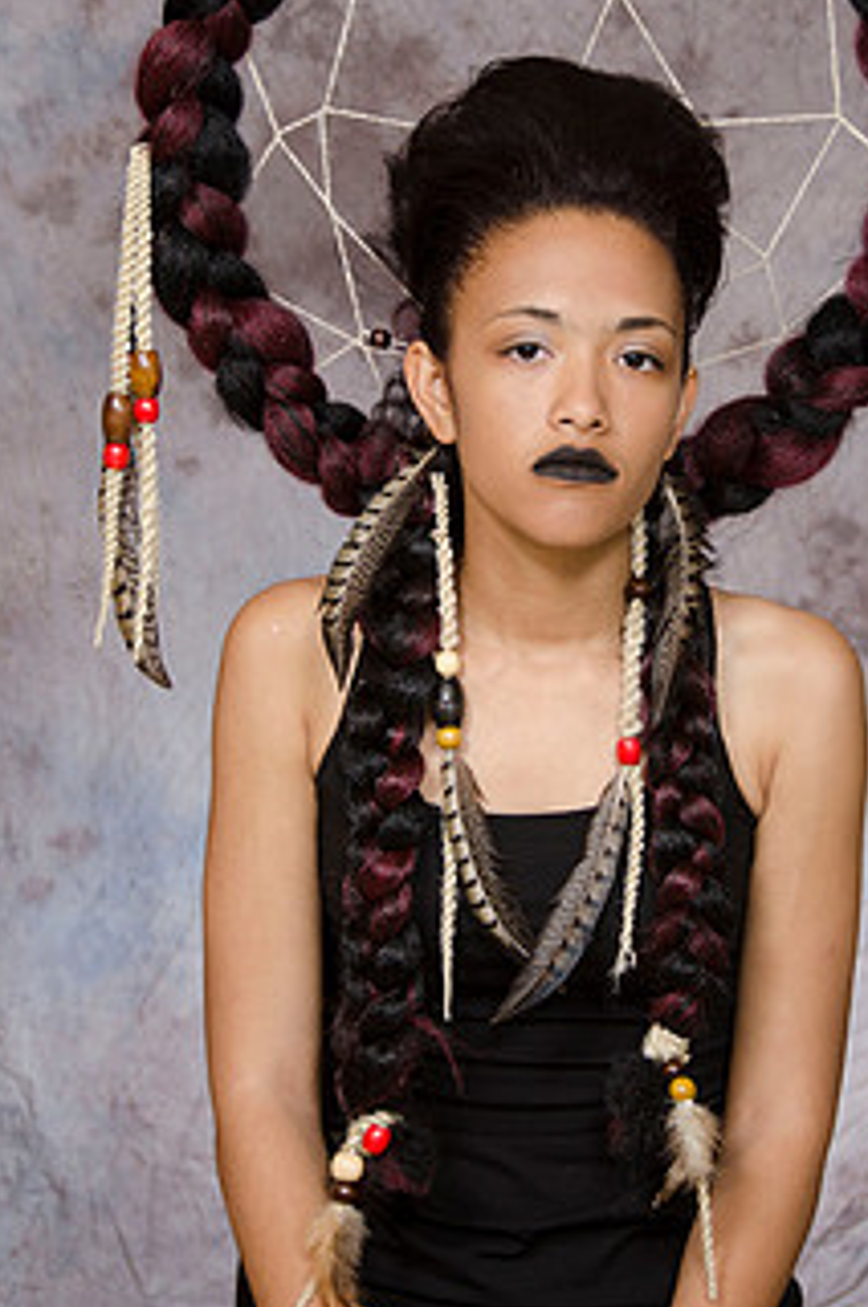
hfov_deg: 10.8
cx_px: 554
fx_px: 4571
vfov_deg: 16.3
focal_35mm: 126
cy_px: 480
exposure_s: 1/125
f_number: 5.6
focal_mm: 60
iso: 200
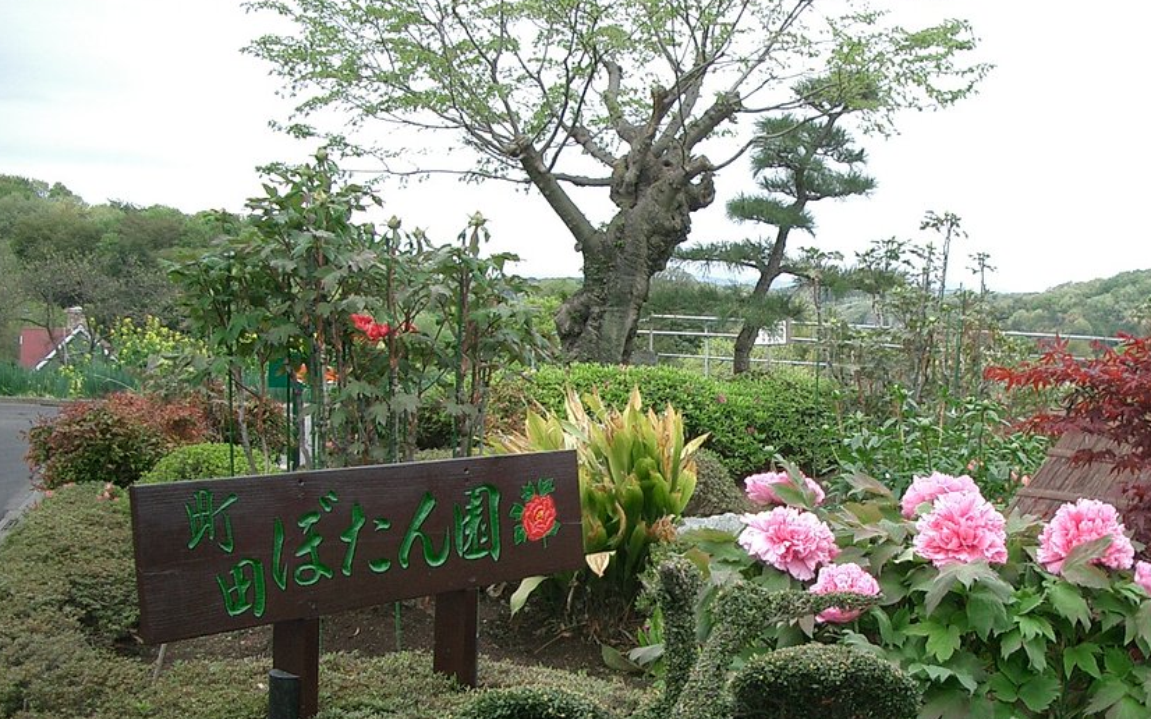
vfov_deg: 27.7
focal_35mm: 46
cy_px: 514
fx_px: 1443
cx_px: 676
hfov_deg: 43.3
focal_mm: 5.8
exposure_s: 1/400
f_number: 2.6
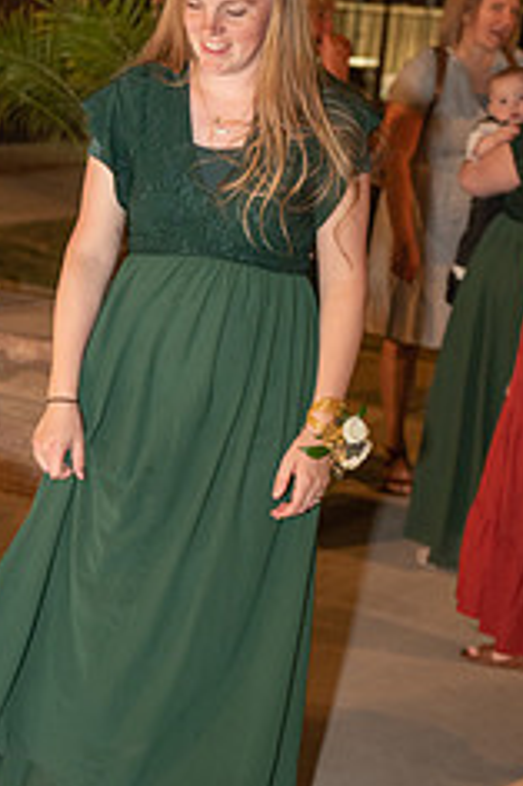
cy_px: 416
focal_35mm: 80
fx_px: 1746
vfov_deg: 25.4
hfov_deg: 16.9
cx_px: 75
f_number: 3.5
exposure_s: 1/100
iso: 3200
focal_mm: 42
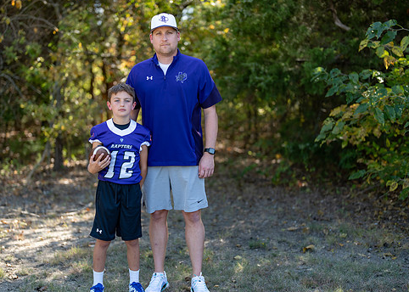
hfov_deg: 31.2
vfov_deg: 22.6
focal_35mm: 63
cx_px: 184
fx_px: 732
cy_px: 157
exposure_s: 1/1250
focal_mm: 50
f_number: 1.2
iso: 100
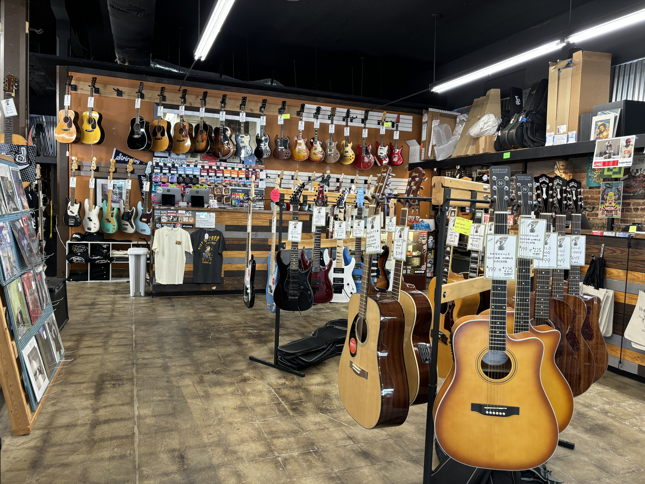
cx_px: 322
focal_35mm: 26
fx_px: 484
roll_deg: -1.9
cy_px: 242
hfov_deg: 67.3
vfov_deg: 53.1
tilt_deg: -3.5
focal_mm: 5.96
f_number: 1.6
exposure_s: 1/60
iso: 125
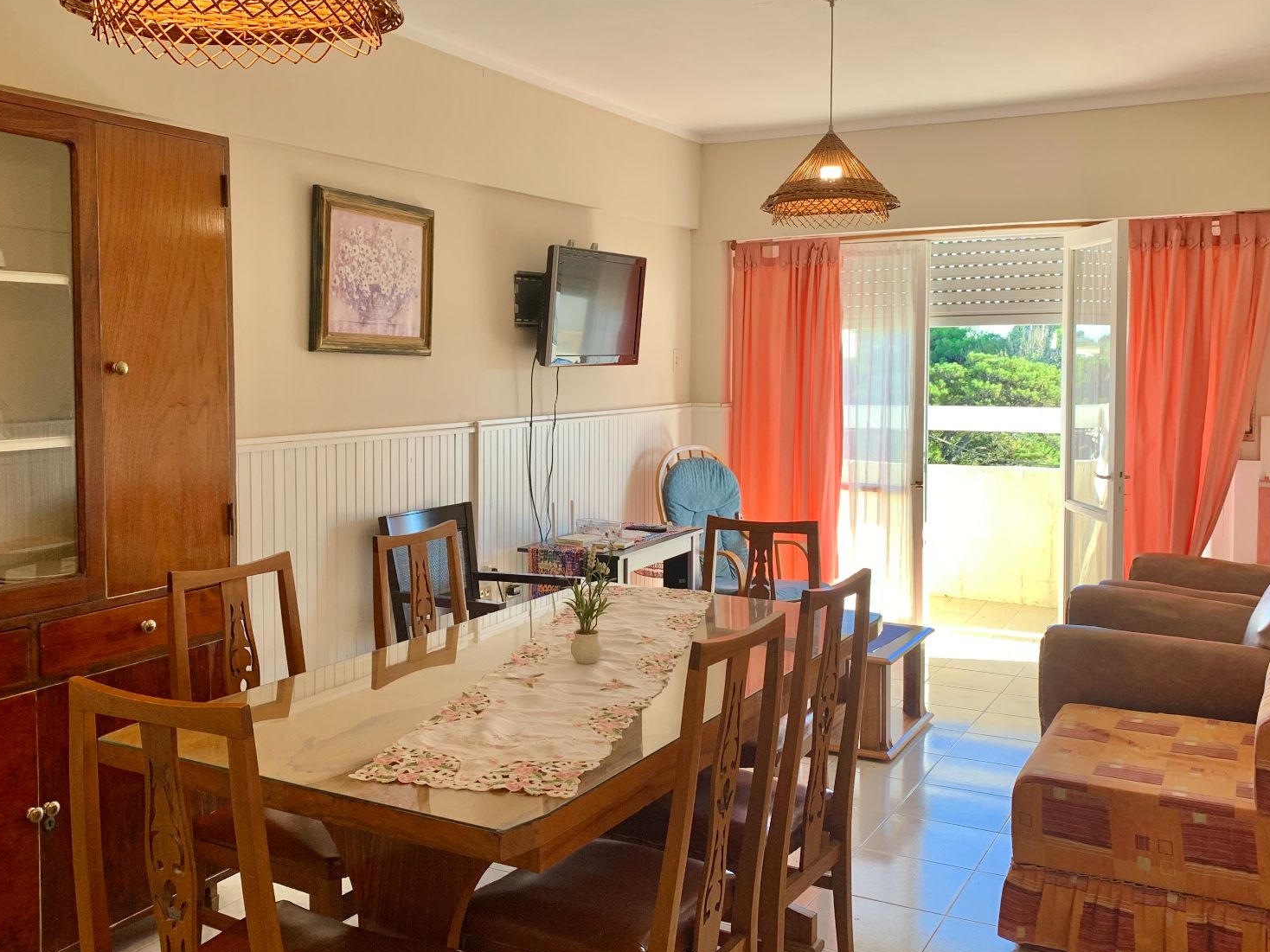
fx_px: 1247
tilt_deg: -2.1
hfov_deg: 53.9
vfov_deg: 41.7
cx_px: 586
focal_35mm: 34
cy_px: 423
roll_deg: +0.0
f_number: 1.8
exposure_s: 1/121
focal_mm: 4.25
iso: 50
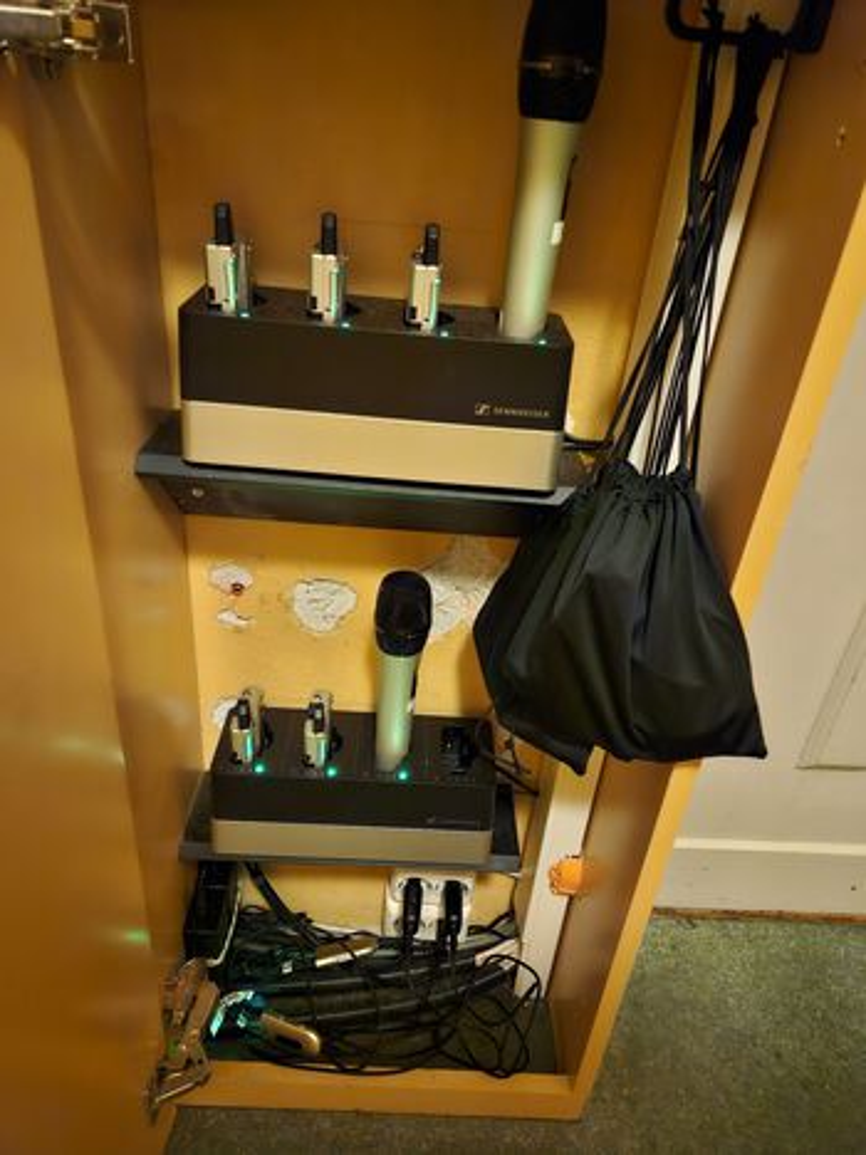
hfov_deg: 58.9
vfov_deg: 73.9
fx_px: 768
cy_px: 578
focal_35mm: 23
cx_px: 433
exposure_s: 1/17
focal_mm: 5.4
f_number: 1.8
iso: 1250
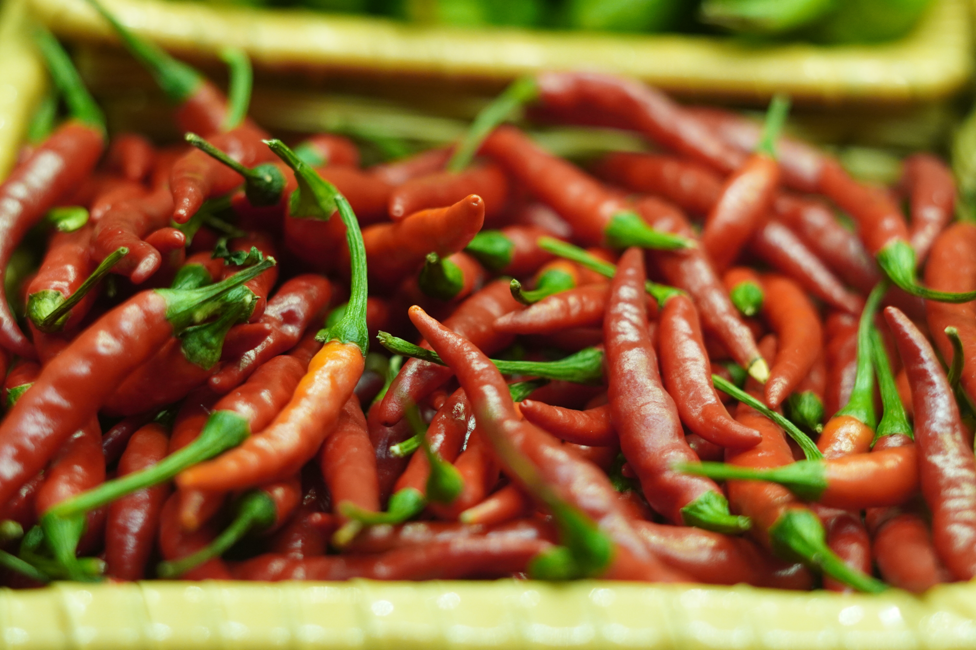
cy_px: 325
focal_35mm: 75
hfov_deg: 27.0
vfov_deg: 18.2
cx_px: 488
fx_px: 2033
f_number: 2.8
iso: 1600
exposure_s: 1/160
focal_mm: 50
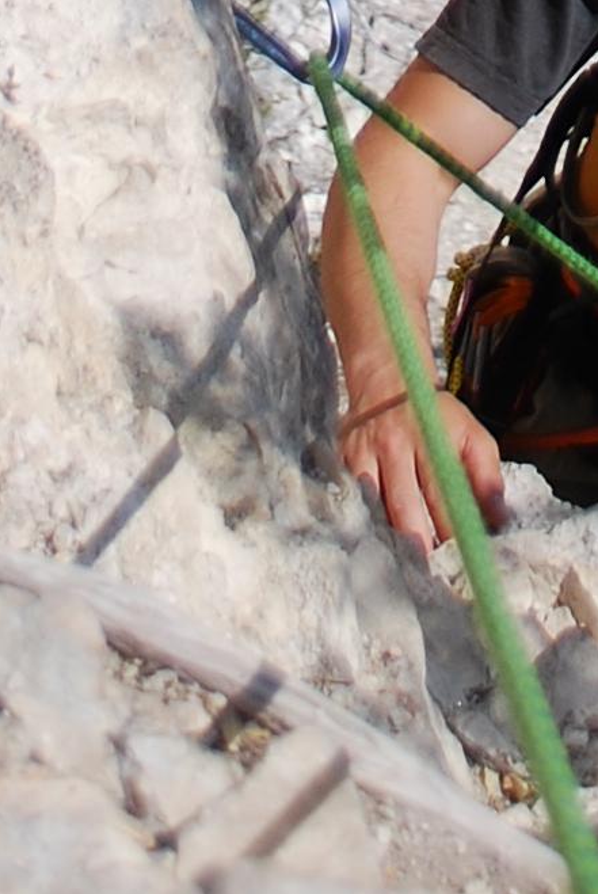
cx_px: 864
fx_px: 5691
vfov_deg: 8.0
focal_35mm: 229
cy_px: -1564
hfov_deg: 6.0
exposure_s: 1/1000
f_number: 4.5
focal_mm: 26
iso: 125
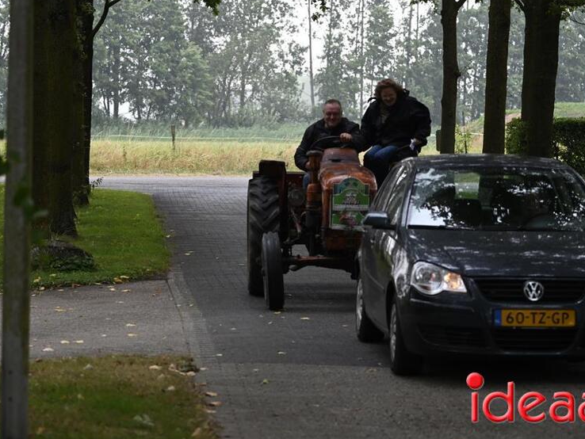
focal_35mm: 142
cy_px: 200
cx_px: 263
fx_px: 2401
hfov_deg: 13.9
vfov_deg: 10.5
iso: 320
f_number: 4.5
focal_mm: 110
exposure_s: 1/60
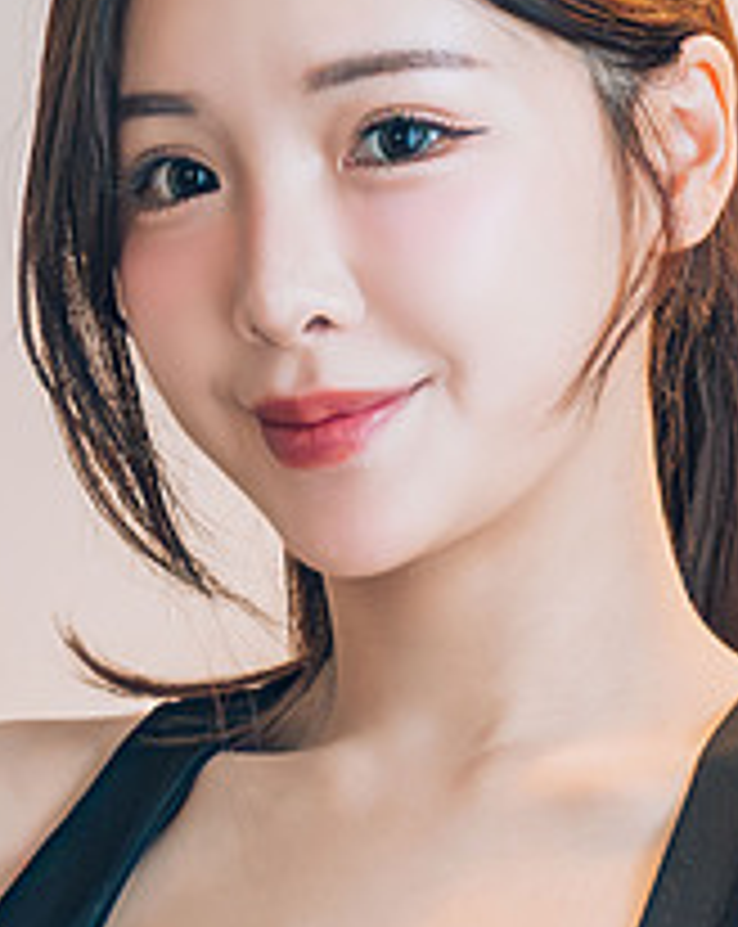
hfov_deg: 5.2
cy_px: 630
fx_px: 8045
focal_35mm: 294
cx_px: 4
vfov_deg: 6.6
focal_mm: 55
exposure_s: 1/100
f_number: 7.1
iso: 2500
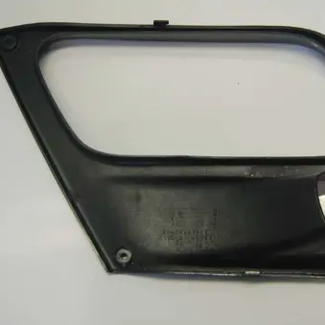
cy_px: 153
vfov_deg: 32.2
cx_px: 207
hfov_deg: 32.0
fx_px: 563
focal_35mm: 53
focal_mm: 26
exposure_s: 1/60
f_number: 4
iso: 400
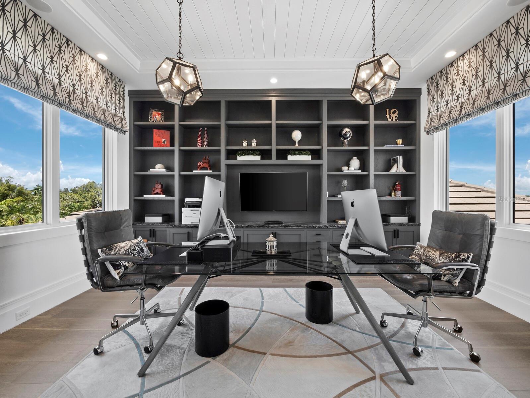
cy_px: 199
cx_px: 265
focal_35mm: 14
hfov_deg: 102.0
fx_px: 214
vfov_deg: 85.7
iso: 320
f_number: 11
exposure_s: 1/5
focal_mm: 7
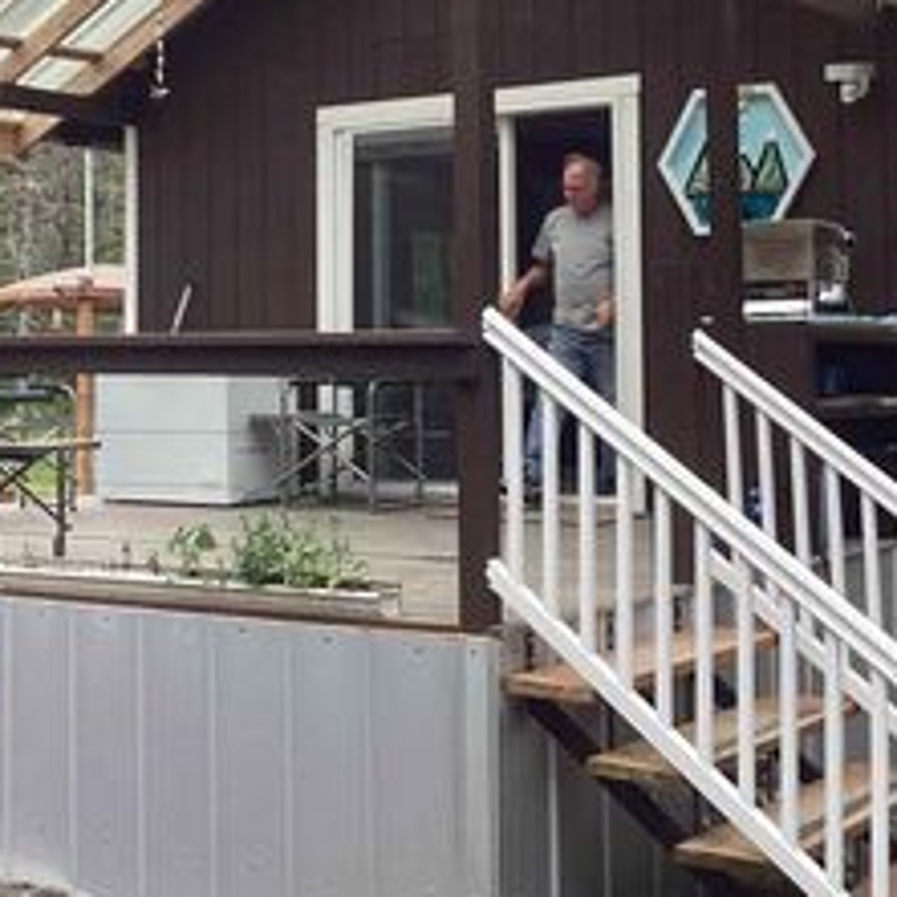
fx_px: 1818
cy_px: 242
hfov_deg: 27.7
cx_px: 442
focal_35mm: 62
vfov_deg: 27.4
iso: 25
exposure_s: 1/120
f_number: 2.4
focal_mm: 3.3
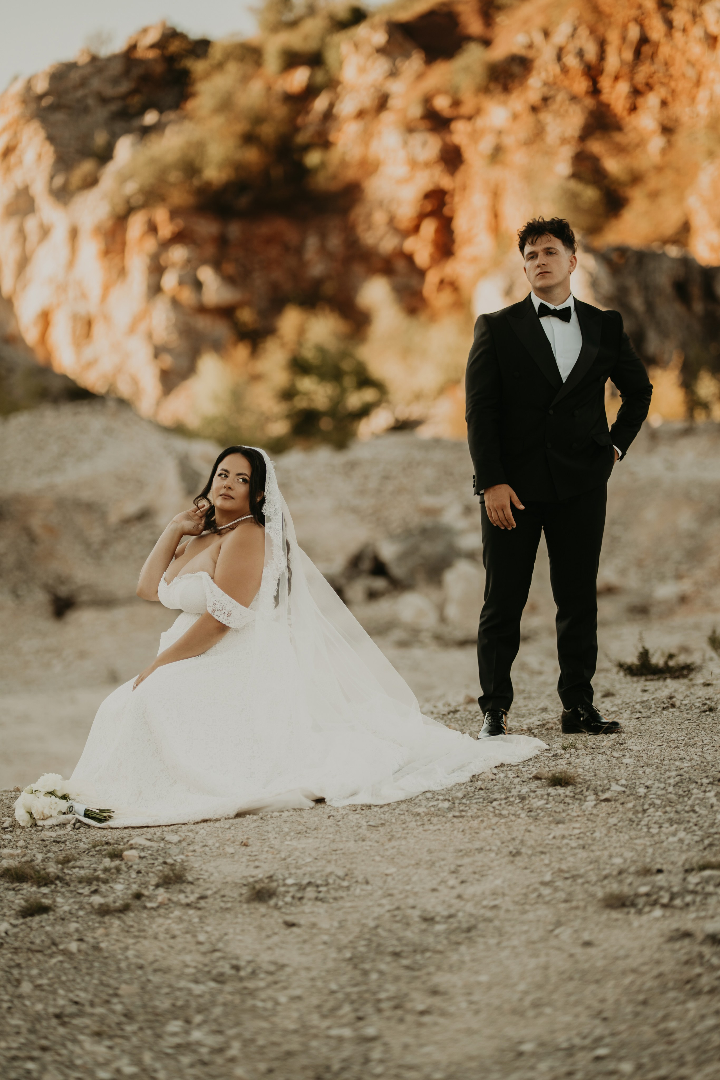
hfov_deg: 16.1
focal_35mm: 85
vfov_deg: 23.9
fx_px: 2550
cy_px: 540
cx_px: 360
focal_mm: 85
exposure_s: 1/640
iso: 100
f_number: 1.8
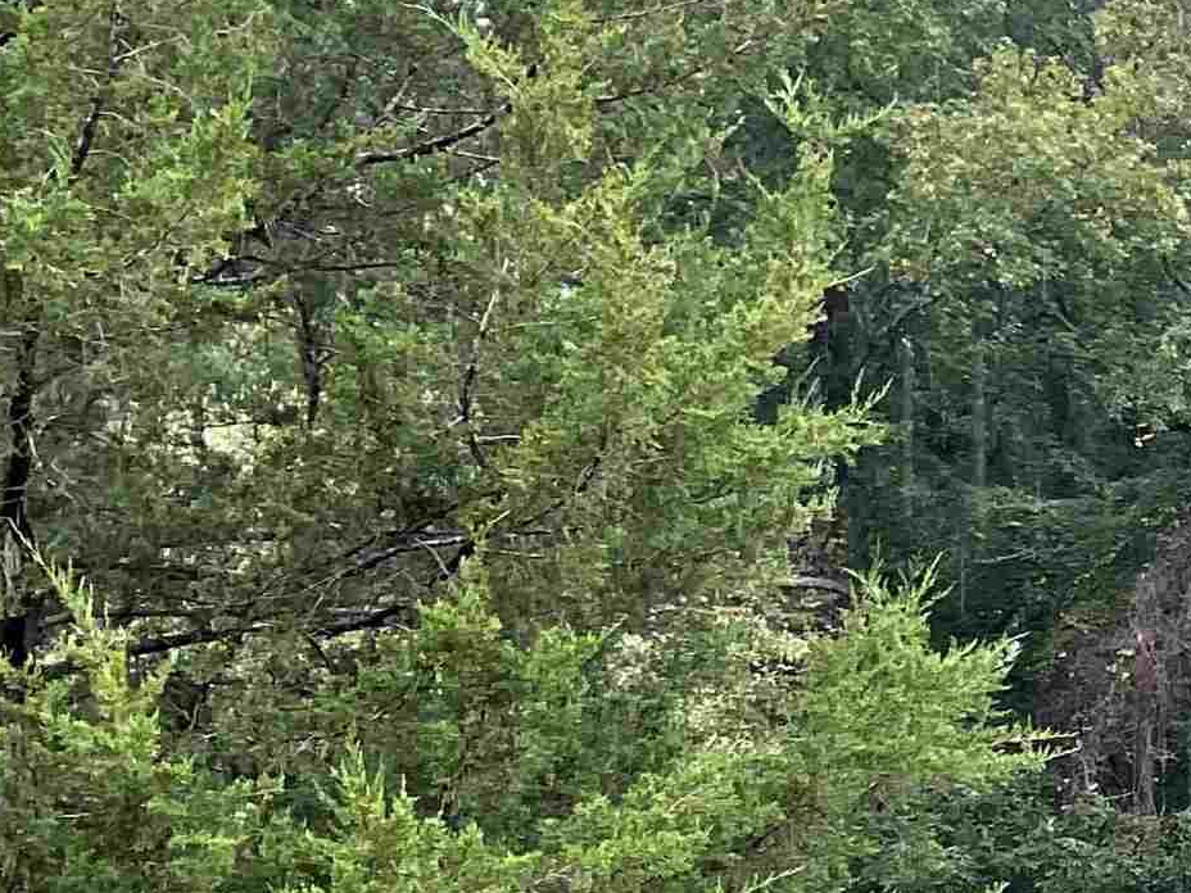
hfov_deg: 17.8
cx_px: 1896
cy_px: 999
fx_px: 3303
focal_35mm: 96
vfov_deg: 15.0
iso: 25
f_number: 1.8
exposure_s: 1/122
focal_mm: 3
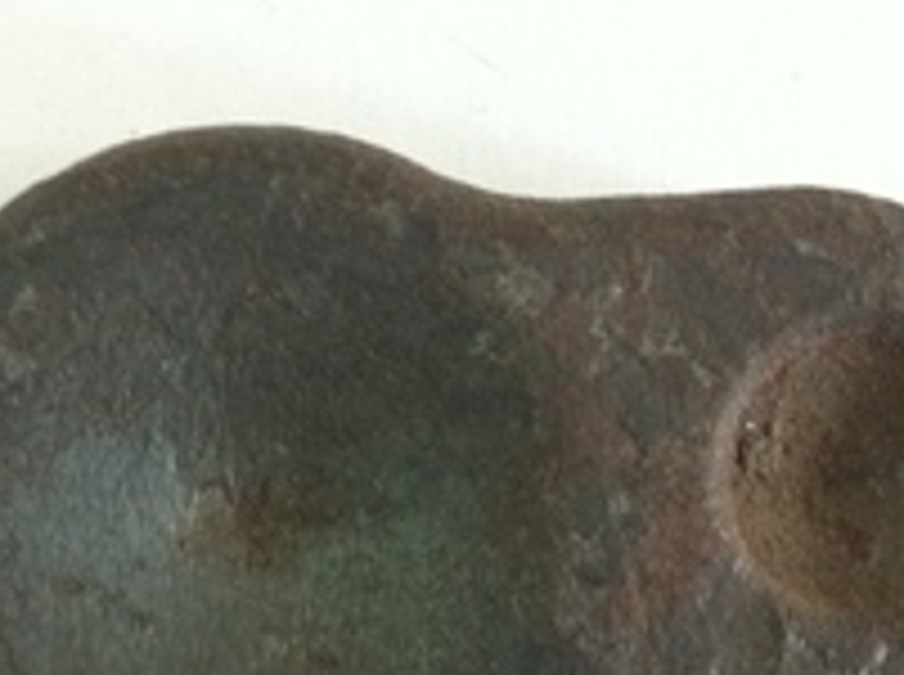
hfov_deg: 22.3
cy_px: 587
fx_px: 2268
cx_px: 234
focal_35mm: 87
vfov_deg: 16.7
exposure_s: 1/17
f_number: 2.8
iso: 250
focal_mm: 3.85
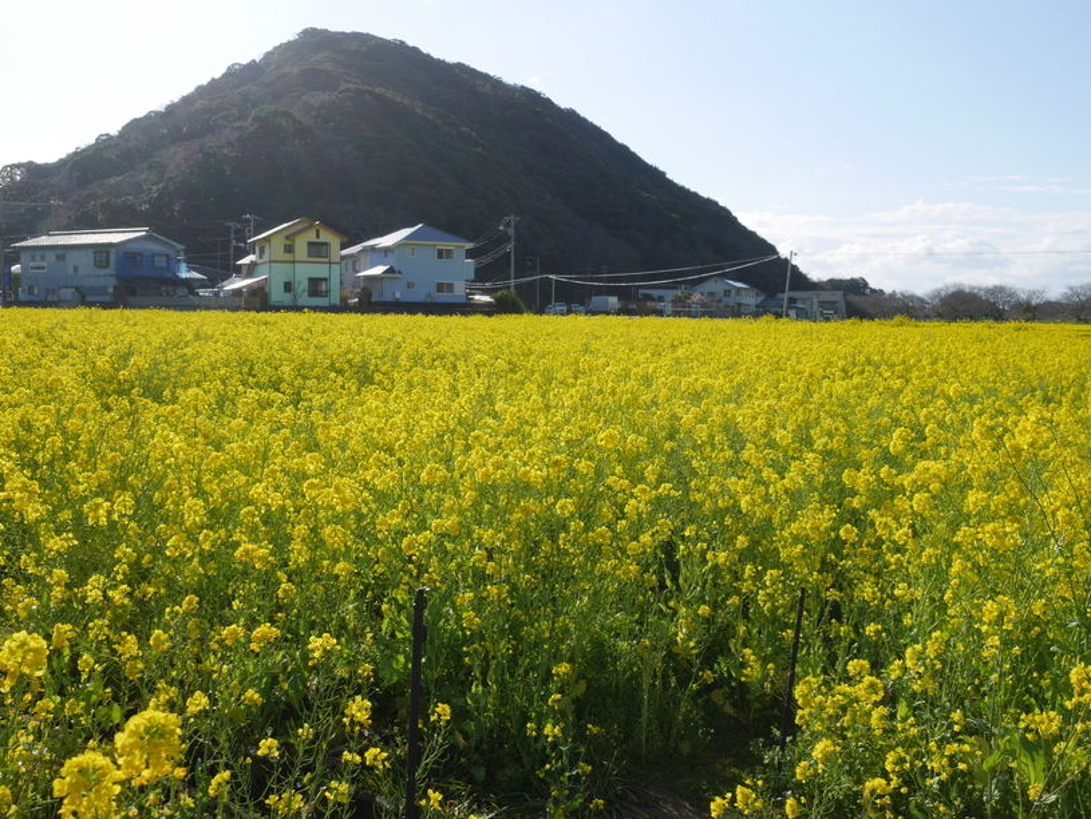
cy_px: 410
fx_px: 1072
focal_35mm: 34
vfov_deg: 41.8
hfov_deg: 53.9
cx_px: 546
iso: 200
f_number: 8
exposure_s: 1/500
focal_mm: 17
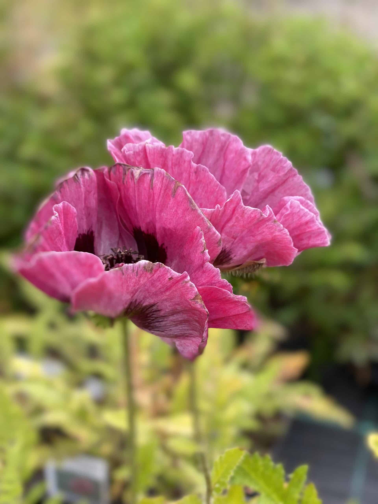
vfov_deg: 36.8
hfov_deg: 28.0
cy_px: 252
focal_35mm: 52
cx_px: 189
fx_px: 757
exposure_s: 1/259
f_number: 2
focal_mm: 6
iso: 20
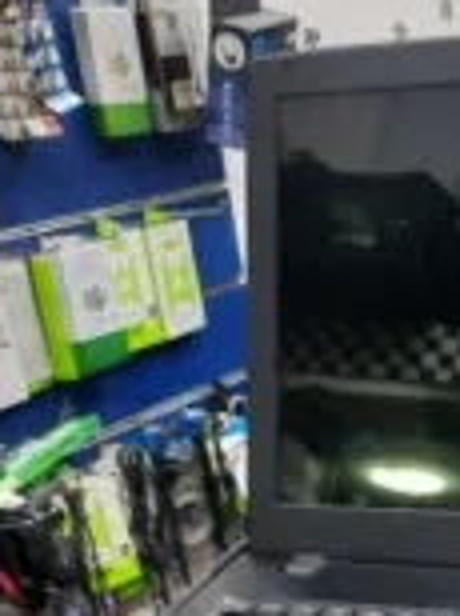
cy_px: 508
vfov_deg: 29.1
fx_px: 1155
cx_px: 568
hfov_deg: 20.8
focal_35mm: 65
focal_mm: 4.6
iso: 200
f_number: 2
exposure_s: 1/50
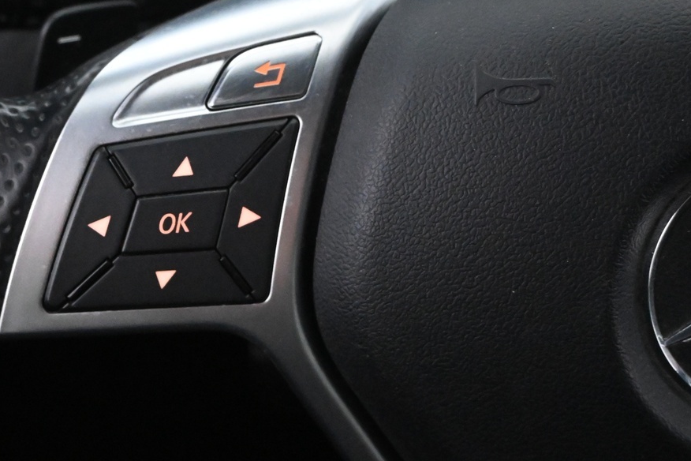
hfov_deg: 32.3
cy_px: 155
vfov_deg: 22.2
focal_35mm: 61
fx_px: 1171
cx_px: 177
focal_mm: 22
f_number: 4.5
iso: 6400
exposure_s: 1/40
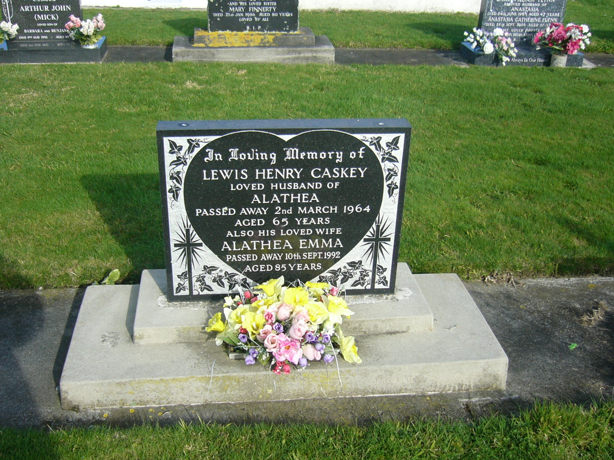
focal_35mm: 38
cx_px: 284
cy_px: 240
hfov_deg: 48.9
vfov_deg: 37.7
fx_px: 674
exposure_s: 1/500
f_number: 2.8
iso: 50
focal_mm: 5.8
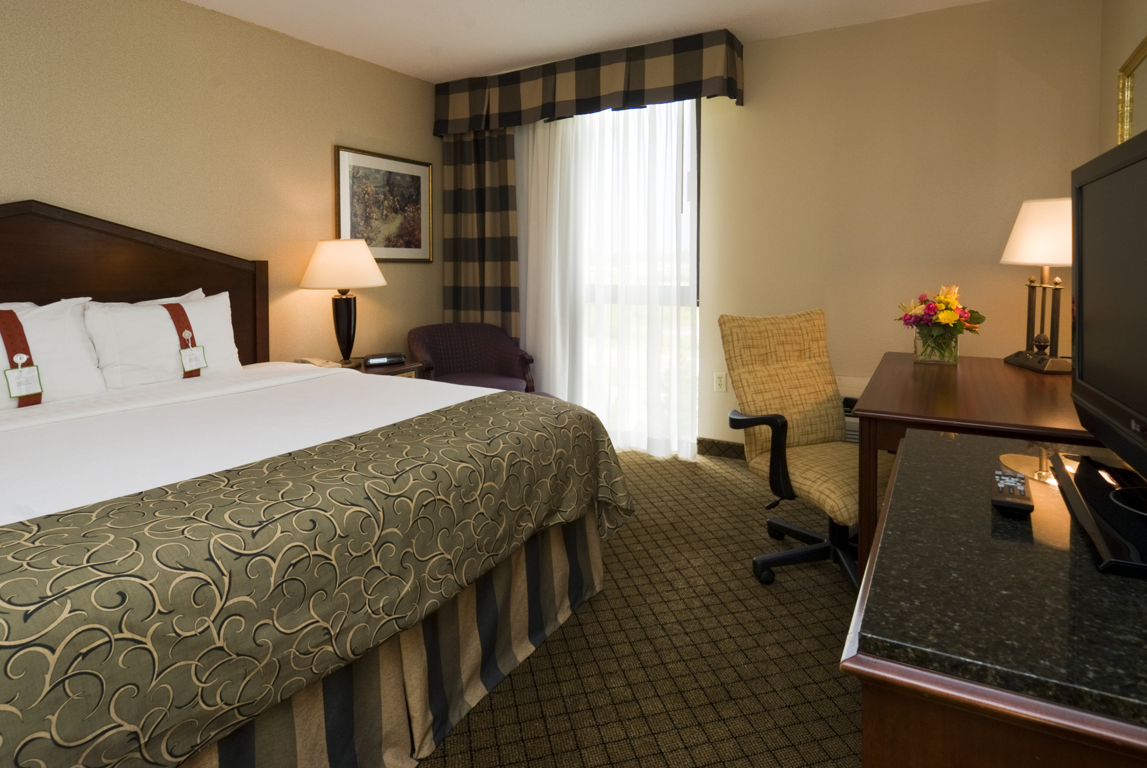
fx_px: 574
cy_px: 384
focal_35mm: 18
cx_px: 574
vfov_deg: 67.5
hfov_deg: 89.9
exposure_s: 1/2.5
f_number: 14
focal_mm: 12
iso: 200
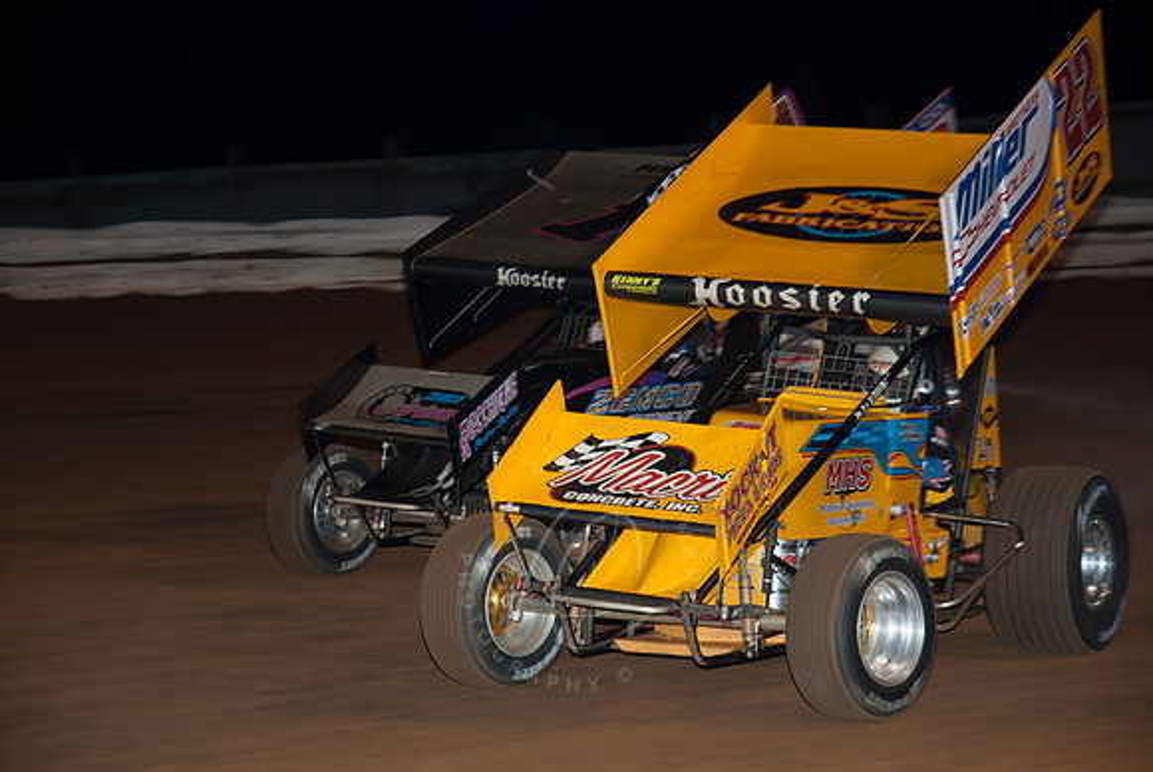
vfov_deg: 13.1
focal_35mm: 105
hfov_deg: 19.4
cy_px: 386
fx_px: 3366
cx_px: 576
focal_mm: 70
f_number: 4.5
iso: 200
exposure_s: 1/160
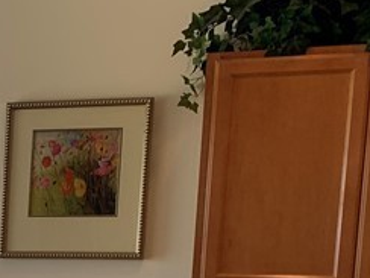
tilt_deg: -7.5
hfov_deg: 15.8
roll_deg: -1.5
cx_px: -258
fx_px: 1165
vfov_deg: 12.8
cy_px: 431
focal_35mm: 109
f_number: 1.8
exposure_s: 1/120
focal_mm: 4.25
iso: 64
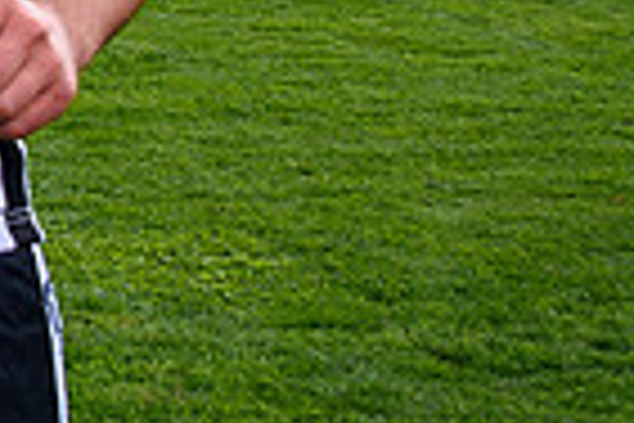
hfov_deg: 8.4
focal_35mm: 234
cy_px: -236
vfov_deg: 5.8
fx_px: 4121
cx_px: -539
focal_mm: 26
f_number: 9
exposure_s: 1/160
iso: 100
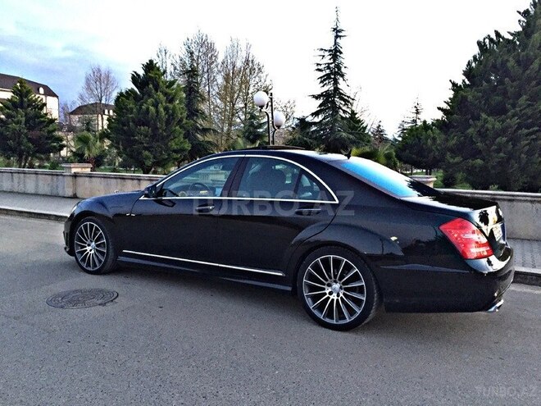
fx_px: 453
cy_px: 203
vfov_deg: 48.2
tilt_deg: -3.6
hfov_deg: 61.7
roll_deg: -1.1
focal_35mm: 29
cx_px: 270
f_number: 2.2
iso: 250
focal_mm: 4.15
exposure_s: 1/25
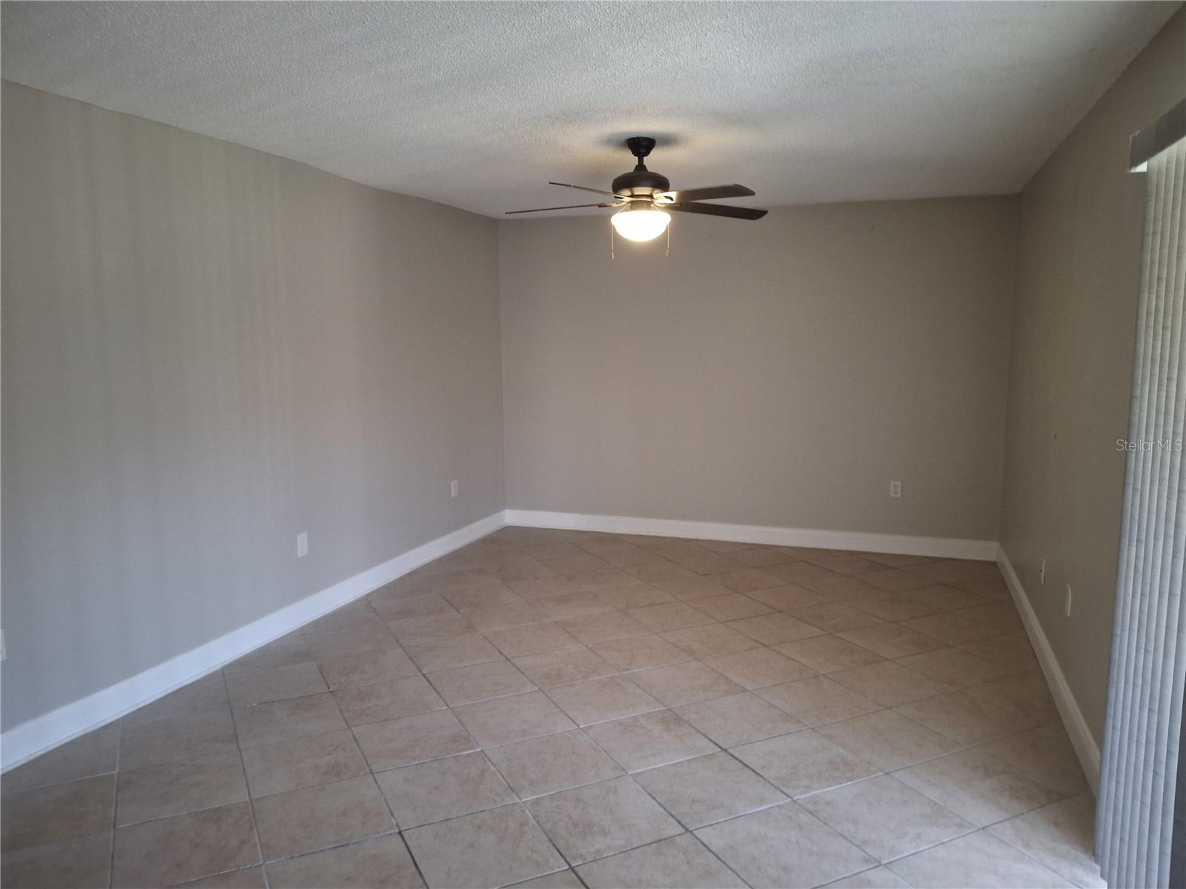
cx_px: 593
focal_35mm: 25
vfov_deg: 54.9
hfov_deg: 69.4
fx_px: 857
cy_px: 444
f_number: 1.8
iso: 200
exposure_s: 1/40
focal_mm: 4.69
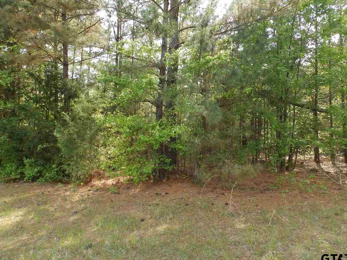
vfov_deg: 56.8
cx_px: 179
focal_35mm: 24
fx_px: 241
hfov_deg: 71.6
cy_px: 121
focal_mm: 4
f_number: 3.4
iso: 80
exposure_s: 1/100
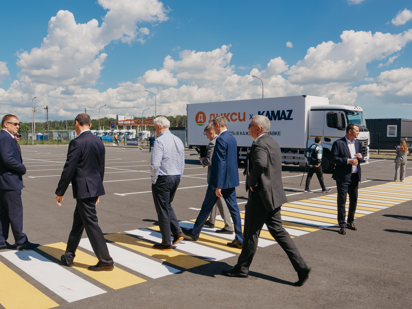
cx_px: 177
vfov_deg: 45.4
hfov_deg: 58.1
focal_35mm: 31
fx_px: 369
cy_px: 155
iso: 160
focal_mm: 28
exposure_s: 1/200
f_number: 11
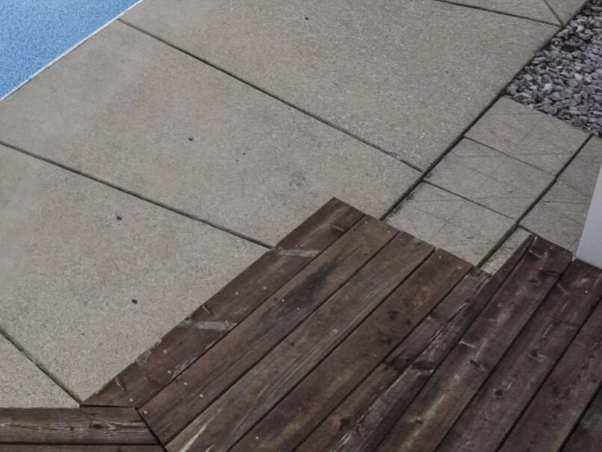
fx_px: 1548
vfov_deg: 15.3
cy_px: -231
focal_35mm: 89
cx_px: -235
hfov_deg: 19.8
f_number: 2.8
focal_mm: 12.29
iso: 470
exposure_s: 1/15
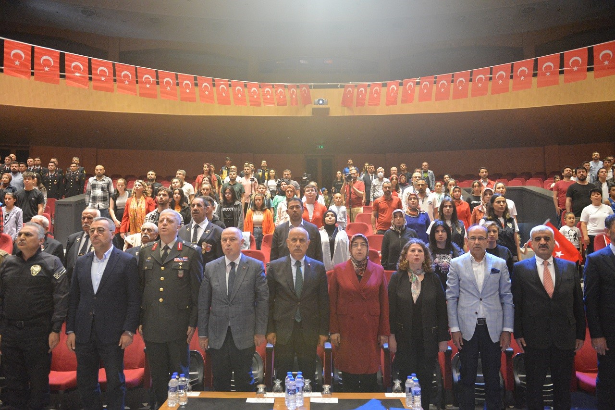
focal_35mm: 24
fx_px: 410
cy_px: 205
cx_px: 308
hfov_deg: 73.8
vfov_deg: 53.1
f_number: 3.2
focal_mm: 24
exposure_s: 1/40
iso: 6400
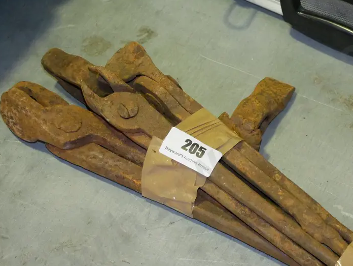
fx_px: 1051
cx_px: 213
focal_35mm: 103
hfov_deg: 19.0
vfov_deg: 14.4
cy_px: 165
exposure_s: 1/160
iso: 3200
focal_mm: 35
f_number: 5.6
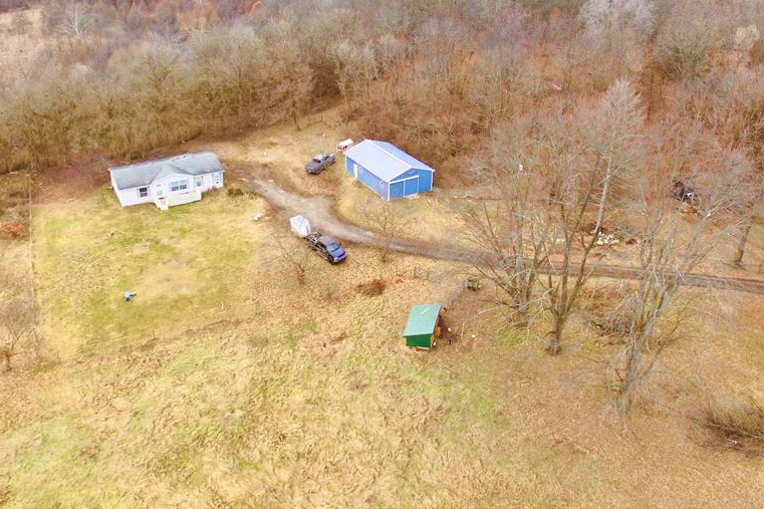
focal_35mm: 28
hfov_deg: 65.4
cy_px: 153
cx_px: 350
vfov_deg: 45.4
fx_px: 594
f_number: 2.8
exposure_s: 1/117
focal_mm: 3.61
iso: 100
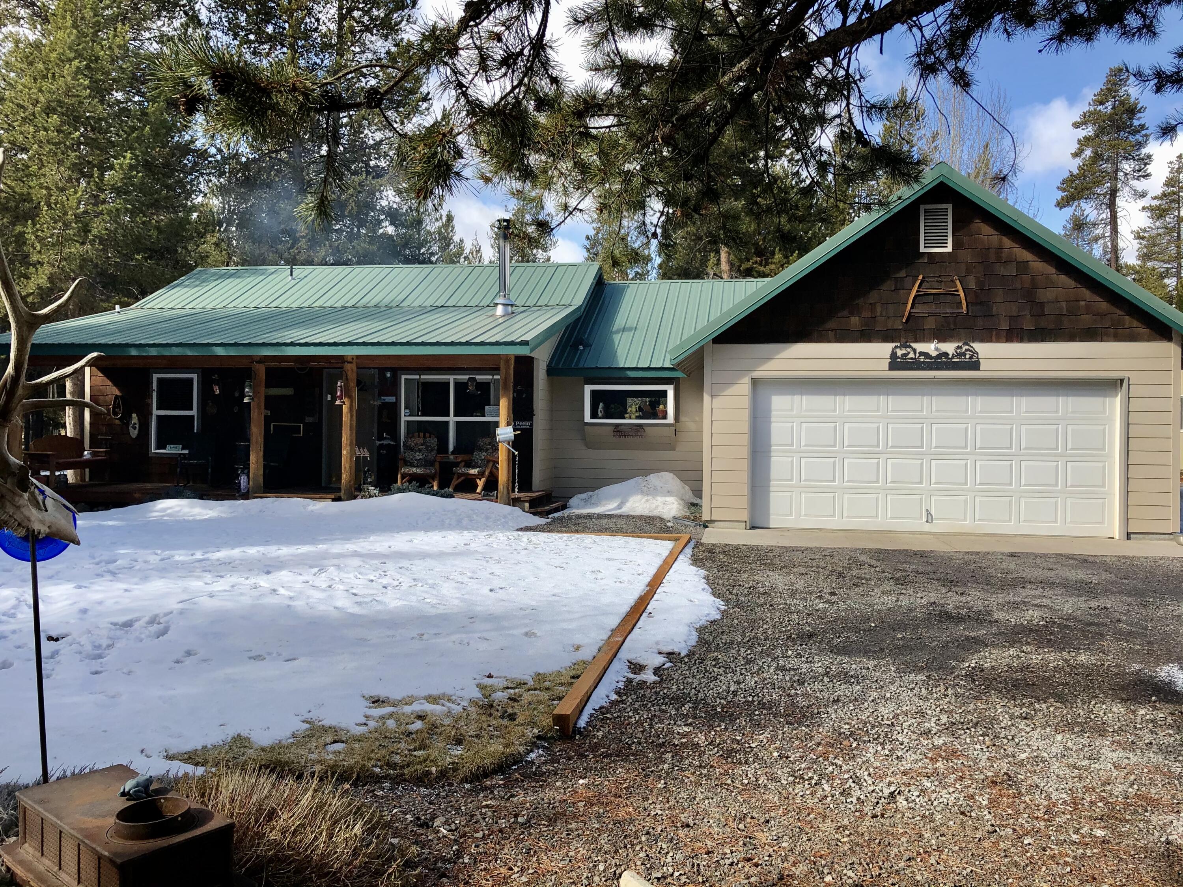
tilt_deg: +0.6
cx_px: 592
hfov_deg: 63.4
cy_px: 444
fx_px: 957
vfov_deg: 49.7
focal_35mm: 28
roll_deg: -0.1
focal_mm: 4
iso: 20
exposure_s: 1/906
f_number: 1.8
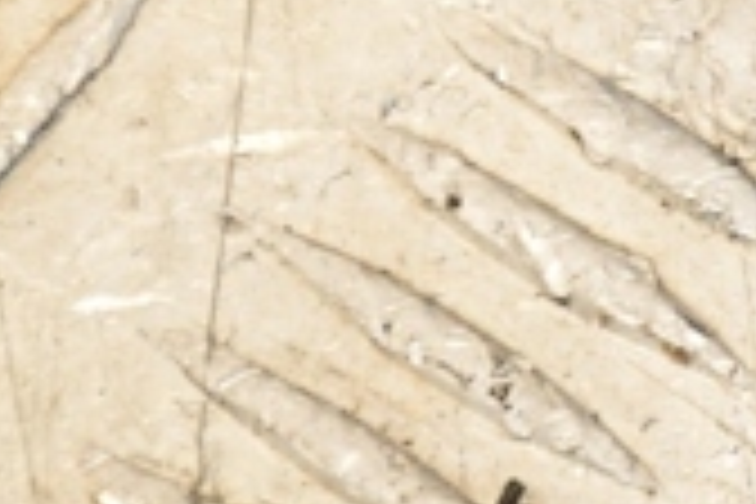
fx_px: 12597
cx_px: 1278
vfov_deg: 2.3
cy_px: -328
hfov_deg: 3.4
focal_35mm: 600
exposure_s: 1/200
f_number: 7.1
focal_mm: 105
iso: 800
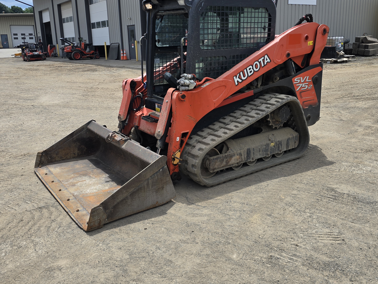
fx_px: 349
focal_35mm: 32
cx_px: 183
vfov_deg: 44.1
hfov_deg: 56.8
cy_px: 123
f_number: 1.7
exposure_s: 1/1036
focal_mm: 6.3
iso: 12
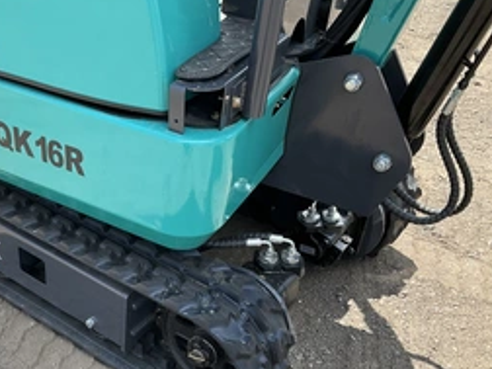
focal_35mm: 46
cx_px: 146
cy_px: 248
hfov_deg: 40.5
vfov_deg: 31.3
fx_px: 654
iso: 25
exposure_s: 1/514
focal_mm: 3
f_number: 1.8
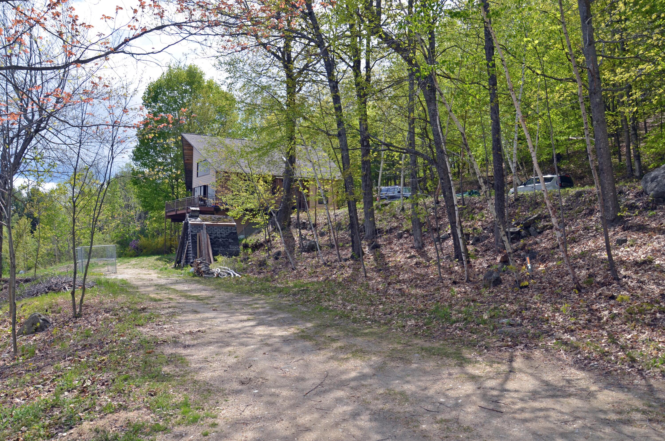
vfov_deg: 47.7
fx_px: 498
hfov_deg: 67.5
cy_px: 220
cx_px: 332
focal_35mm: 27
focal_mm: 18
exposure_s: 1/250
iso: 100
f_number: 7.1
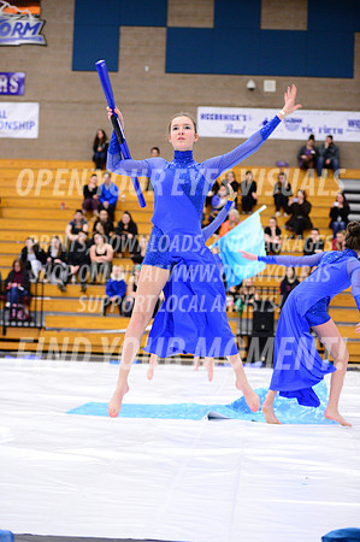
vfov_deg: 25.4
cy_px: 271
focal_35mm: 80
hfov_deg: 17.0
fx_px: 1203
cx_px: 180
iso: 6400
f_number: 2.8
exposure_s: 1/320
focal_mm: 80
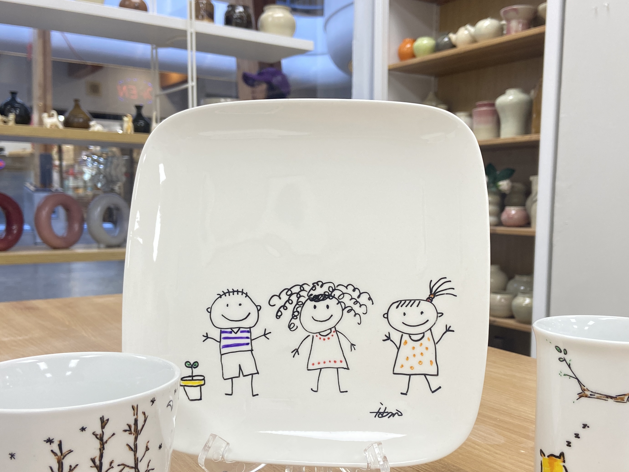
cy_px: 283
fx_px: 690
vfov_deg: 37.6
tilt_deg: -8.4
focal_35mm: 38
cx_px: 335
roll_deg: -0.7
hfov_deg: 48.9
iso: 64
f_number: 1.8
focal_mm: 4.25
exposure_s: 1/60
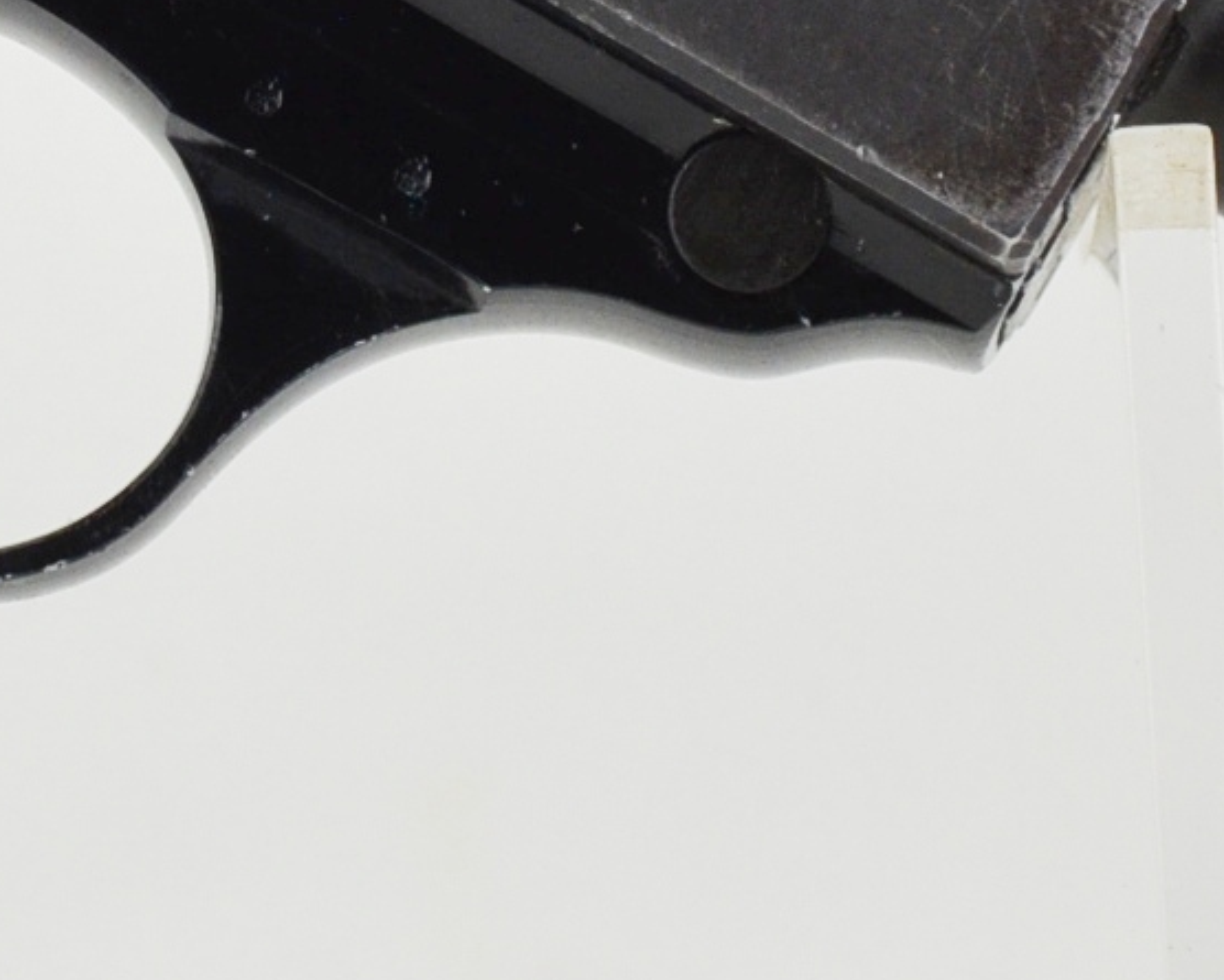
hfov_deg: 4.1
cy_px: -220
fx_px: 16923
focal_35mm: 467
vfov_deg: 3.3
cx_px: -31
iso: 800
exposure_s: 1/250
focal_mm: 75
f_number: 5.3
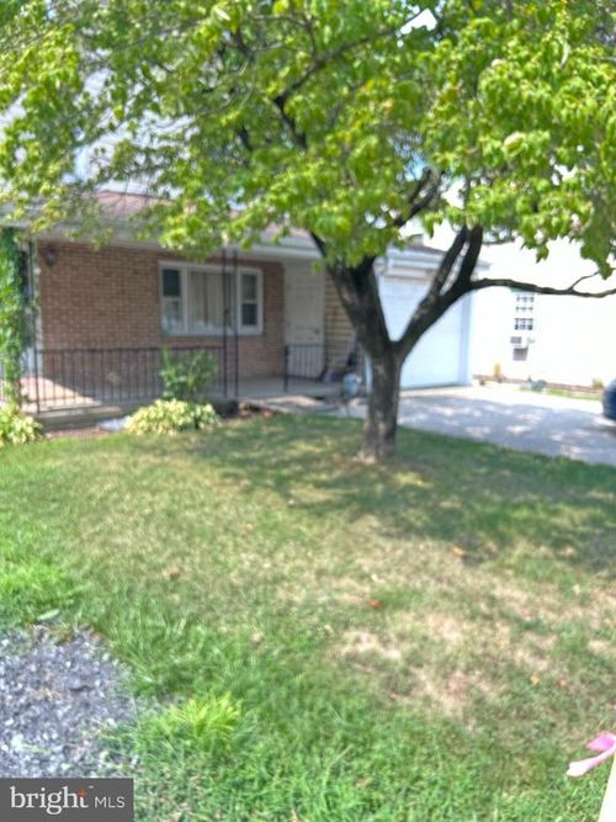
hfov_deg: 53.0
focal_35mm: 26
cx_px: 308
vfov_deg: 67.3
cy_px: 411
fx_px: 617
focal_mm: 5.7
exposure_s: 1/251
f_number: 1.5
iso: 40
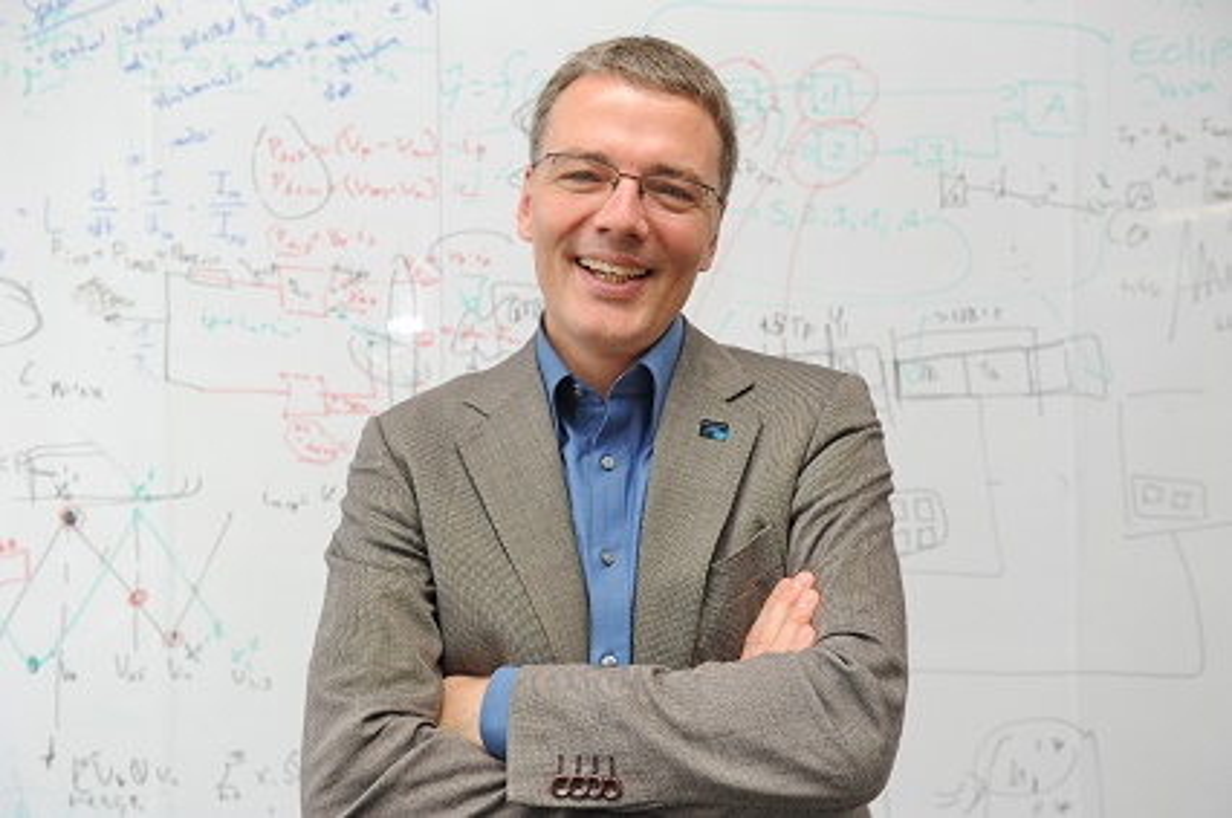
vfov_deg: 29.8
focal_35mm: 45
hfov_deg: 43.6
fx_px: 1538
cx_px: 616
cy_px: 409
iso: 640
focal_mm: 45
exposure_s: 1/60
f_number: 4
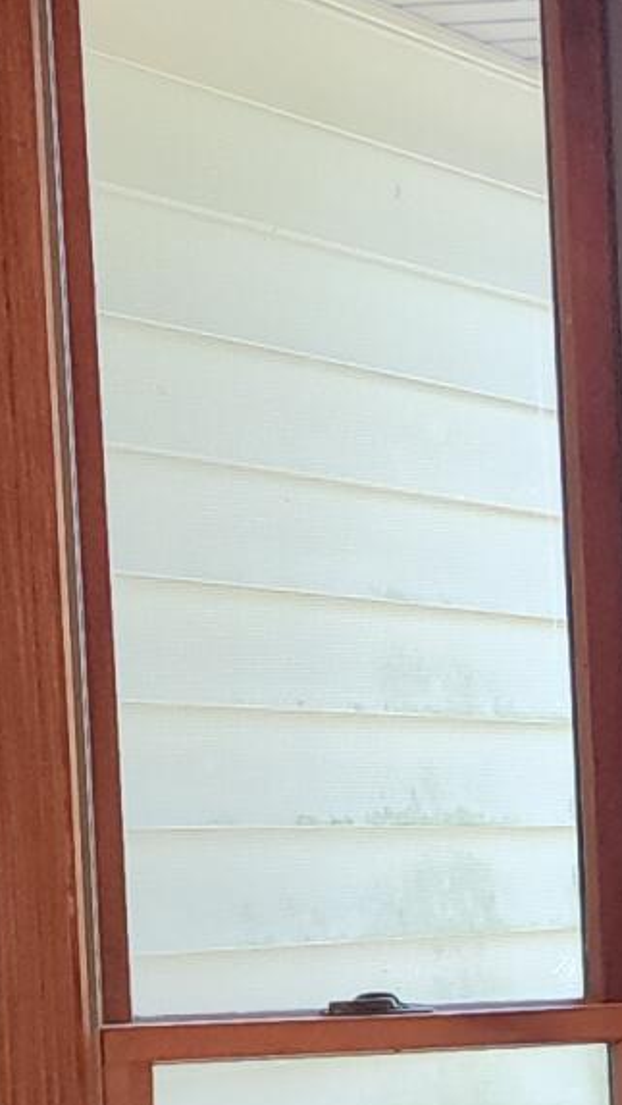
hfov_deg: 8.4
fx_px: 3840
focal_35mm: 131
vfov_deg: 16.1
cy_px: 1113
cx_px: 1519
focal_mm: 6.4
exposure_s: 1/60
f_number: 1.8
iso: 80
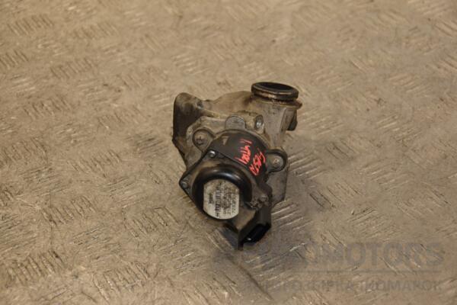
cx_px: 228
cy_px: 152
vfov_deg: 13.8
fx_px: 1257
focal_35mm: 99
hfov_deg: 20.6
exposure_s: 1/160
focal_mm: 66
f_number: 5.3
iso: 800
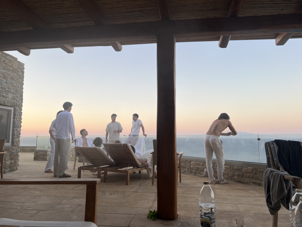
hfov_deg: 67.3
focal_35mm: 26
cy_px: 114
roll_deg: +0.8
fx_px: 227
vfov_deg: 53.1
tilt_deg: +5.7
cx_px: 151
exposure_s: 1/231
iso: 40
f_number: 1.5
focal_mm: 5.7
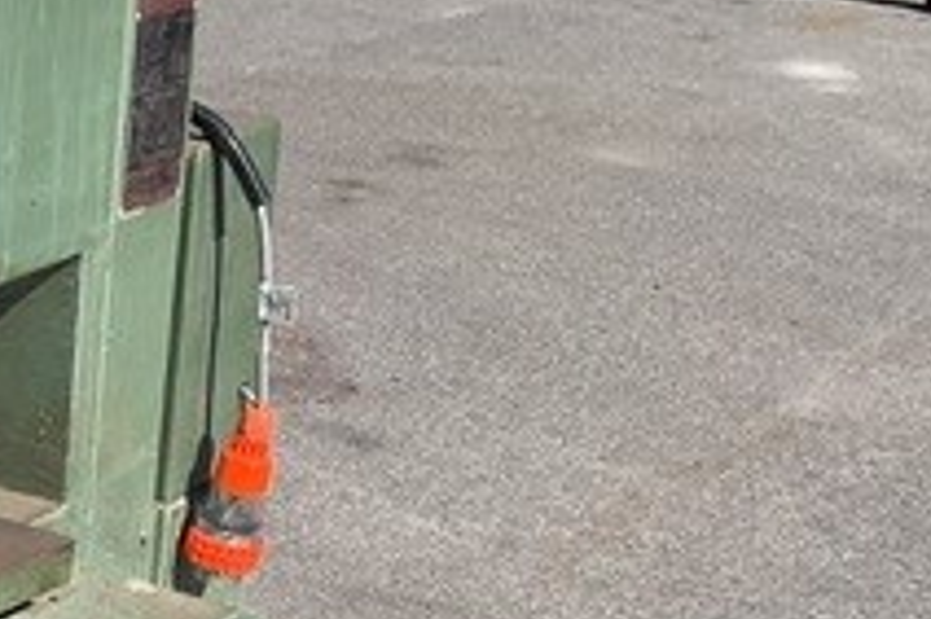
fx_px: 2351
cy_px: 667
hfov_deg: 20.9
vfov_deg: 14.7
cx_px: -180
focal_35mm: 91
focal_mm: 3
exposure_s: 1/1730
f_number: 1.8
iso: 16
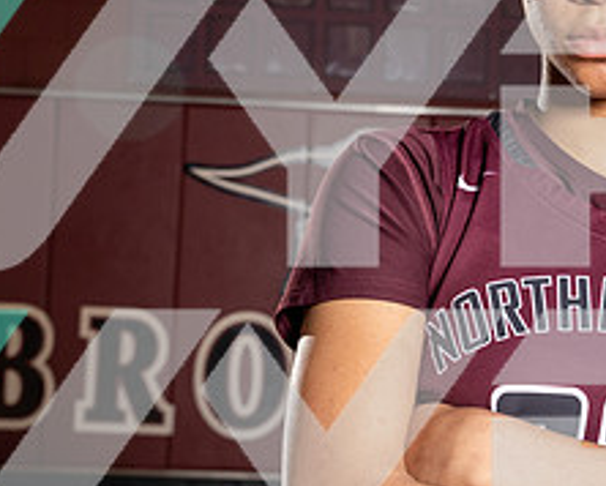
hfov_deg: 15.9
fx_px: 2154
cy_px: 124
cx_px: 448
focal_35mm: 120
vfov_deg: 12.8
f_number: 8
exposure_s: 1/250
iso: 500
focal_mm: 49
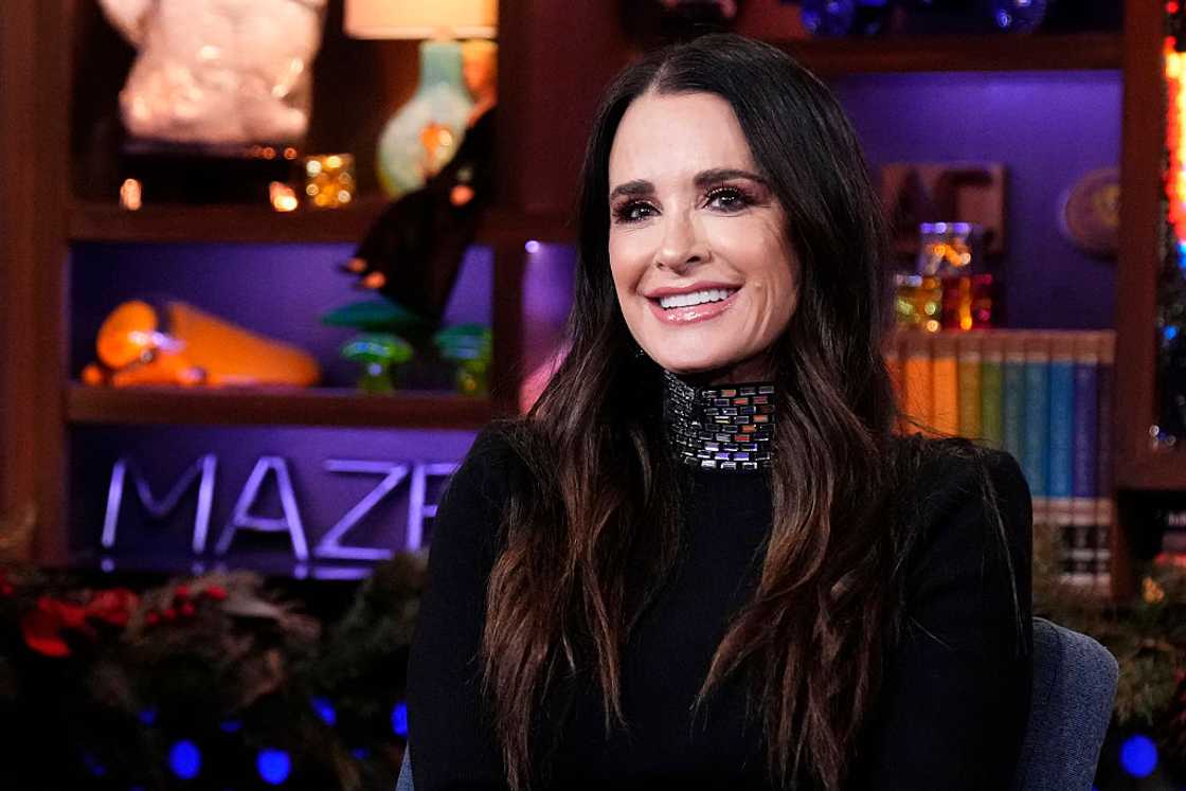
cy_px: 396
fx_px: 3459
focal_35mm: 105
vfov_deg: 13.0
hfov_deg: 19.5
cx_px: 593
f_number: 2.8
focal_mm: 70
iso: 4000
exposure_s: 1/160
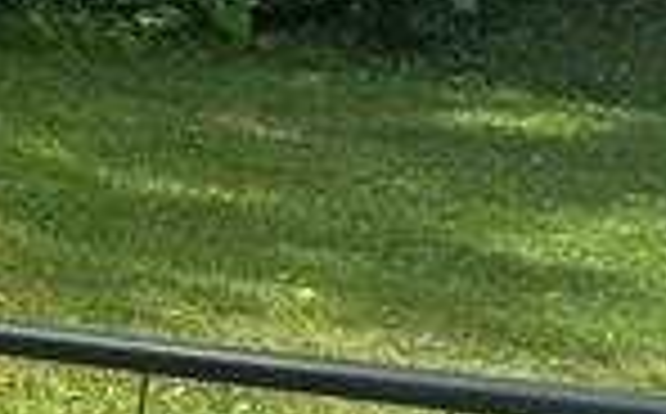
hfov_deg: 12.5
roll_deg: +0.5
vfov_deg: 12.6
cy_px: 117
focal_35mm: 103
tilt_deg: -12.9
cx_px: -1166
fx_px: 1867
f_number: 2.2
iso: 40
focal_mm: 2.22
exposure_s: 1/620
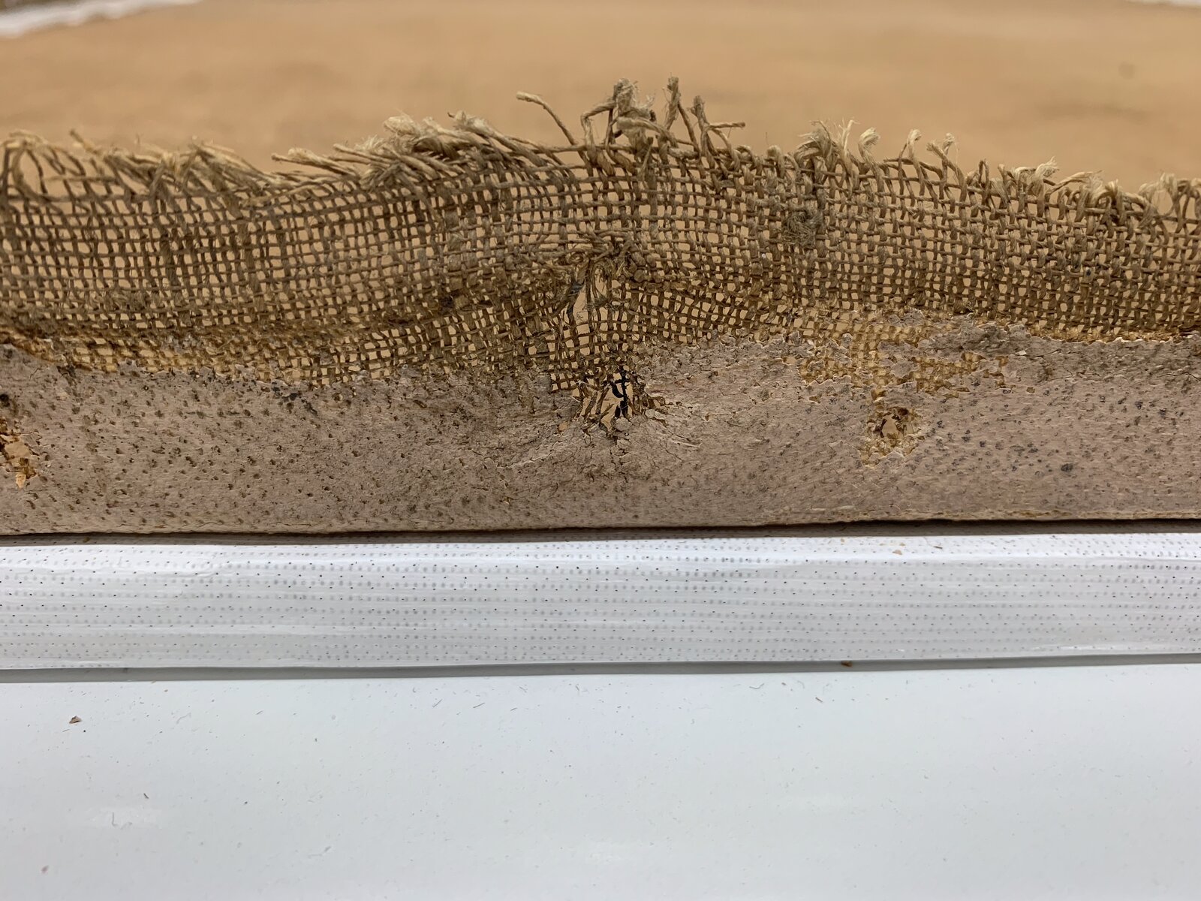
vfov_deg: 53.1
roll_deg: -1.7
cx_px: 600
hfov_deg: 67.3
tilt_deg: -26.9
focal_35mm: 26
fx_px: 902
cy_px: 450
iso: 80
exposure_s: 1/95
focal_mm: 4.25
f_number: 1.8
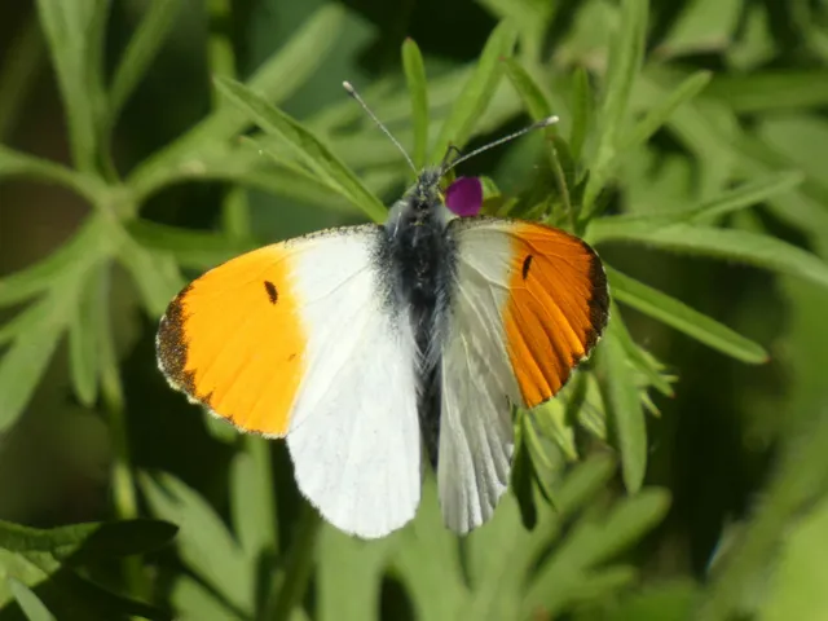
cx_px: 414
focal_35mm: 855
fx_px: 20451
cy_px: 310
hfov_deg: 2.3
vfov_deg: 1.7
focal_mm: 153.1
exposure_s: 1/500
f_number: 5.6
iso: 80
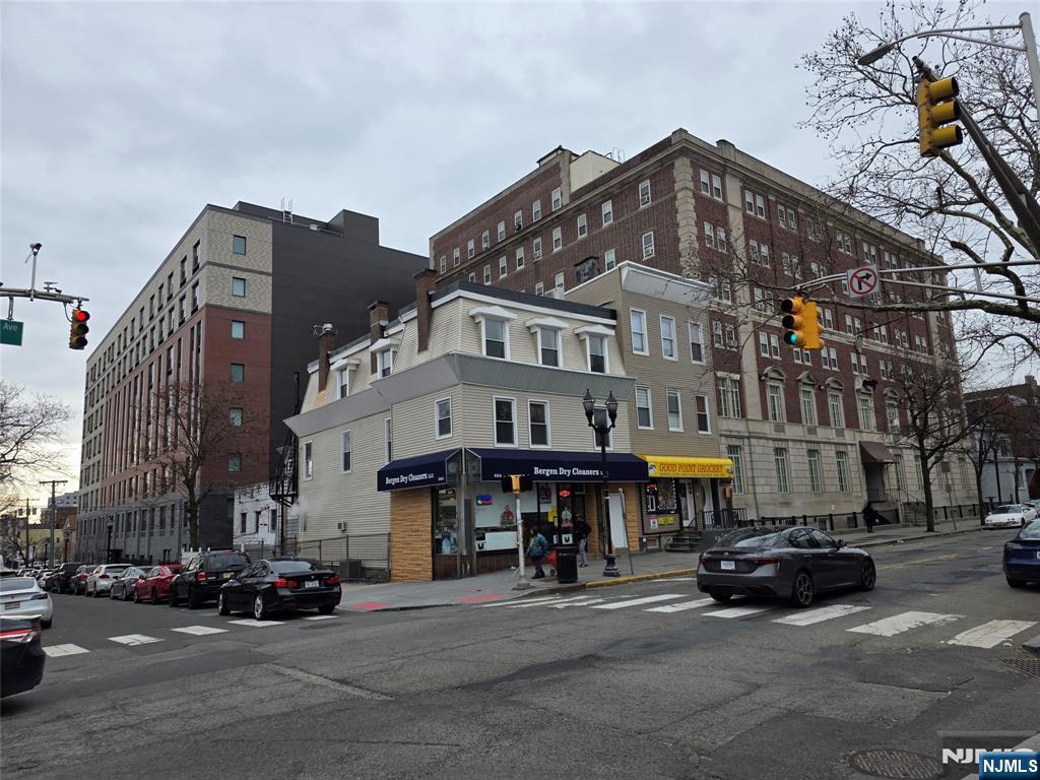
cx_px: 520
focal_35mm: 23
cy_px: 390
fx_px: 691
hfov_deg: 73.9
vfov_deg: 58.9
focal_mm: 6.3
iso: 80
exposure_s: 1/1904
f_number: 1.7
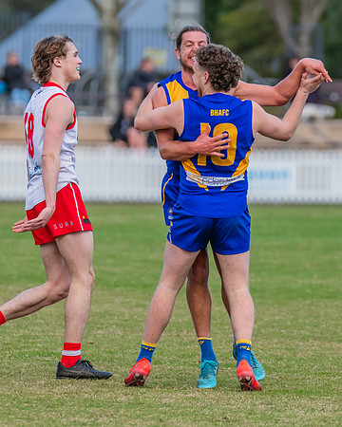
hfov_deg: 2.5
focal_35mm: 622
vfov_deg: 3.1
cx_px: 215
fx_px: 7865
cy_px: 132
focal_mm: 310
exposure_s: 1/1250
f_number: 5
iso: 800
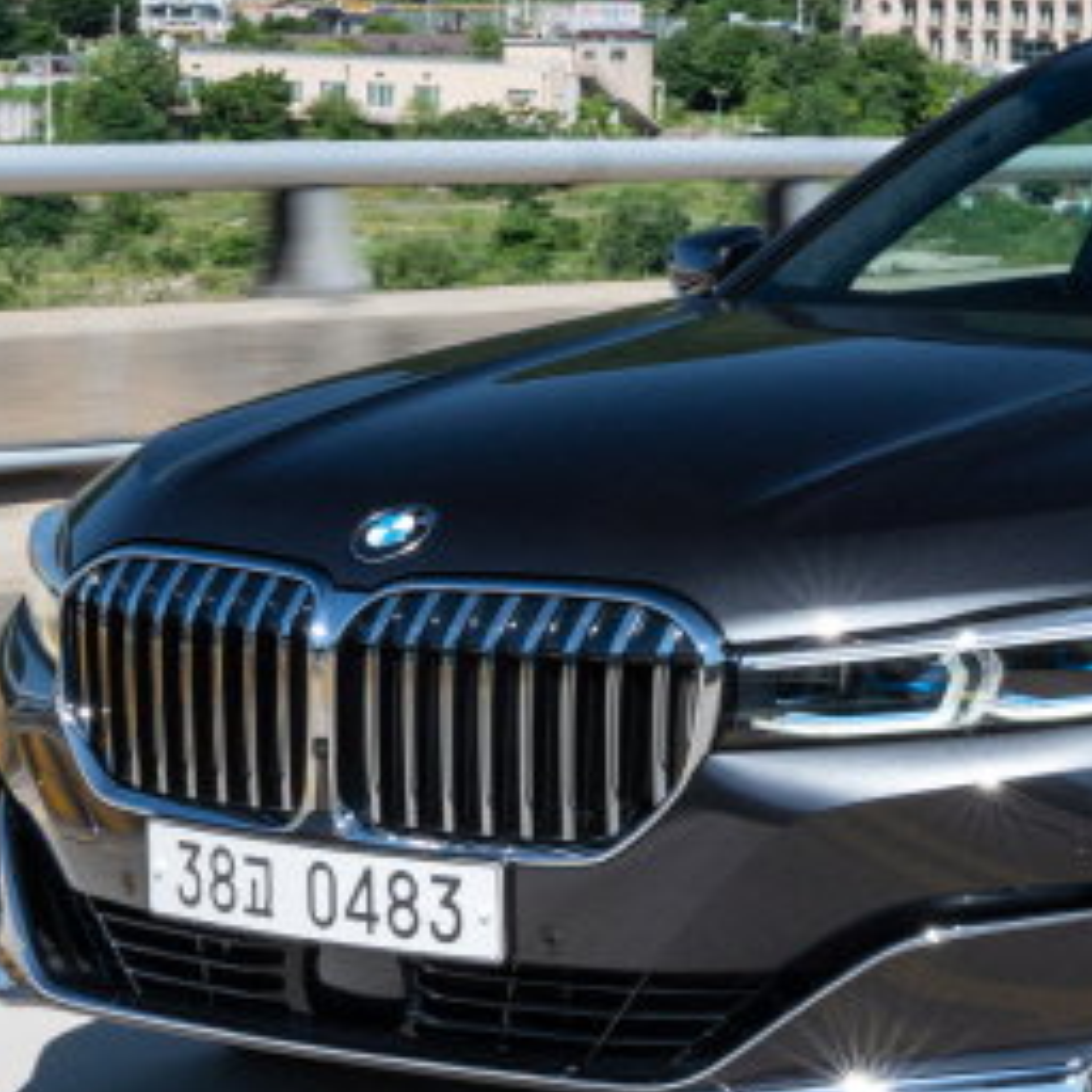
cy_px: 173
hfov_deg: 13.1
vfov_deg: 13.8
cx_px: 1623
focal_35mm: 126
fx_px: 4497
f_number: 18
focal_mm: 32
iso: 400
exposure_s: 1/60
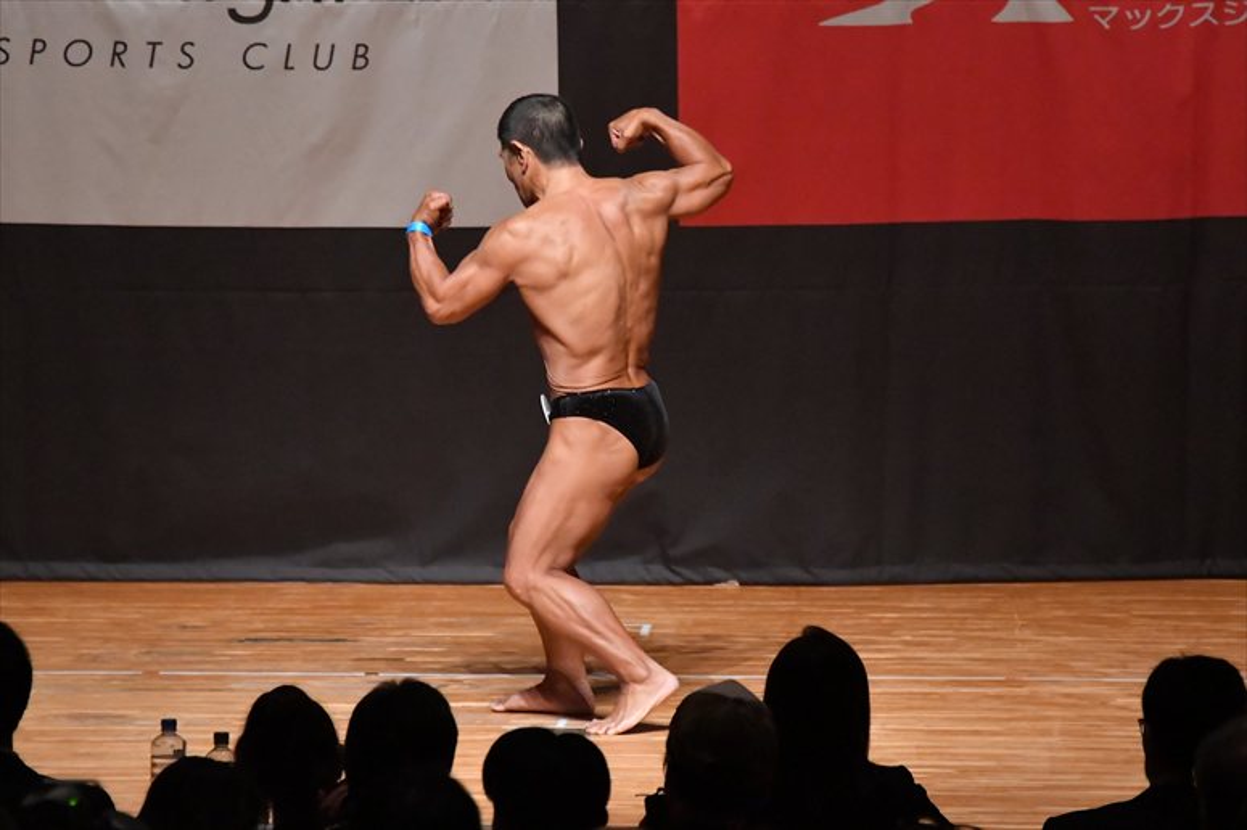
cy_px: 415
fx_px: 9867
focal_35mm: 285
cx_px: 624
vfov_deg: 4.8
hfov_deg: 7.2
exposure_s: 1/400
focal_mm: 190
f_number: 5.6
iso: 10000
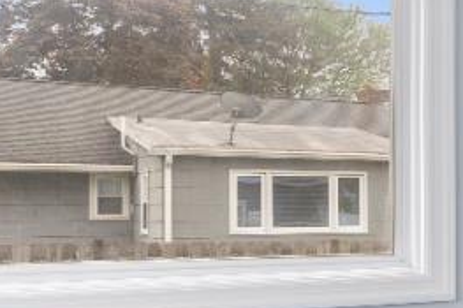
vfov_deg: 17.0
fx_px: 1028
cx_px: 966
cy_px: 227
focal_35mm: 80
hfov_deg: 17.1
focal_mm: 14
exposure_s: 1.3
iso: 200
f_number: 9
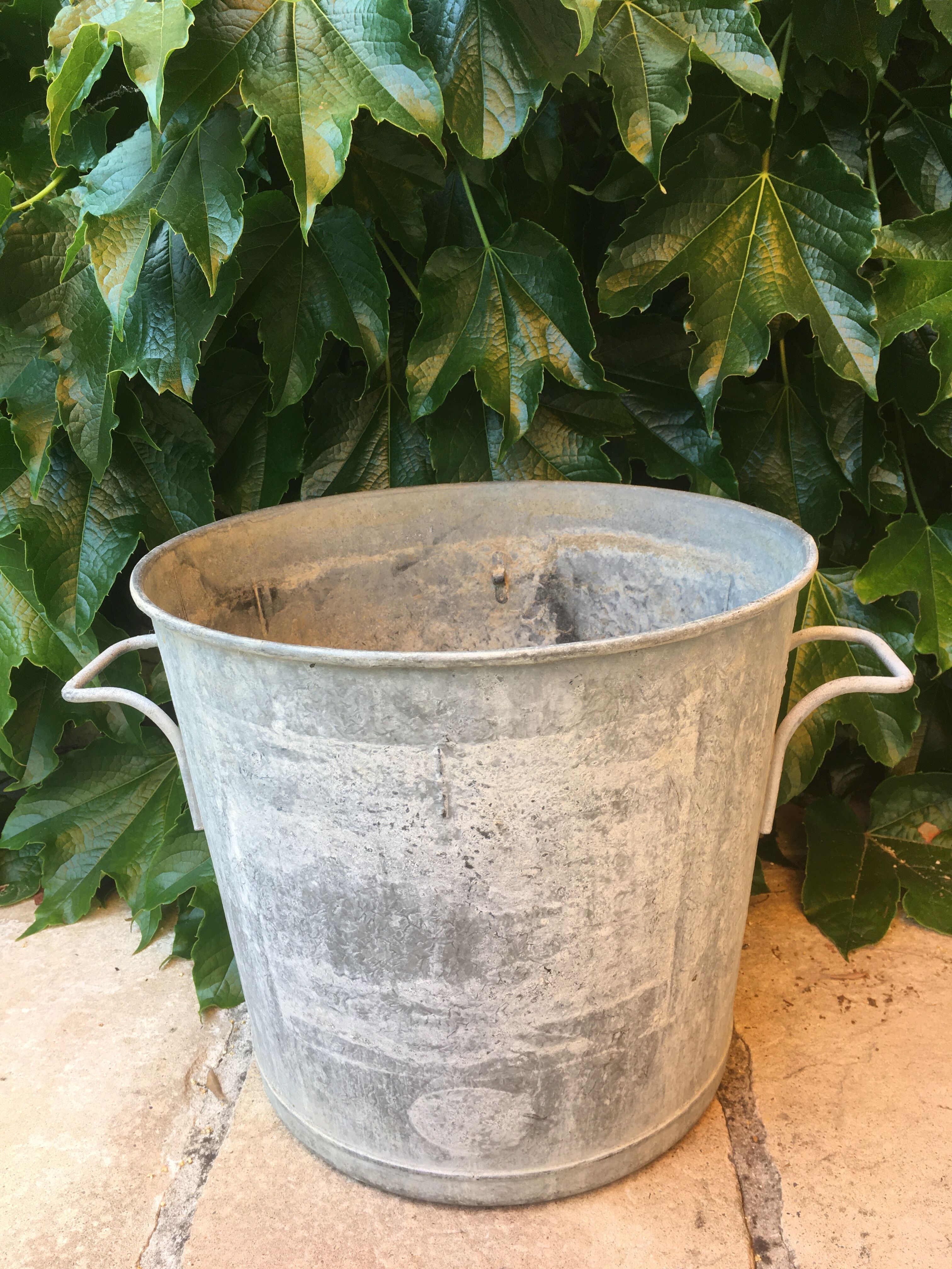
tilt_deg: -18.5
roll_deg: +2.4
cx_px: 476
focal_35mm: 29
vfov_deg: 61.7
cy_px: 634
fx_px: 1063
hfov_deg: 48.2
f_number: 2.2
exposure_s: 1/100
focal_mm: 4.15
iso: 32
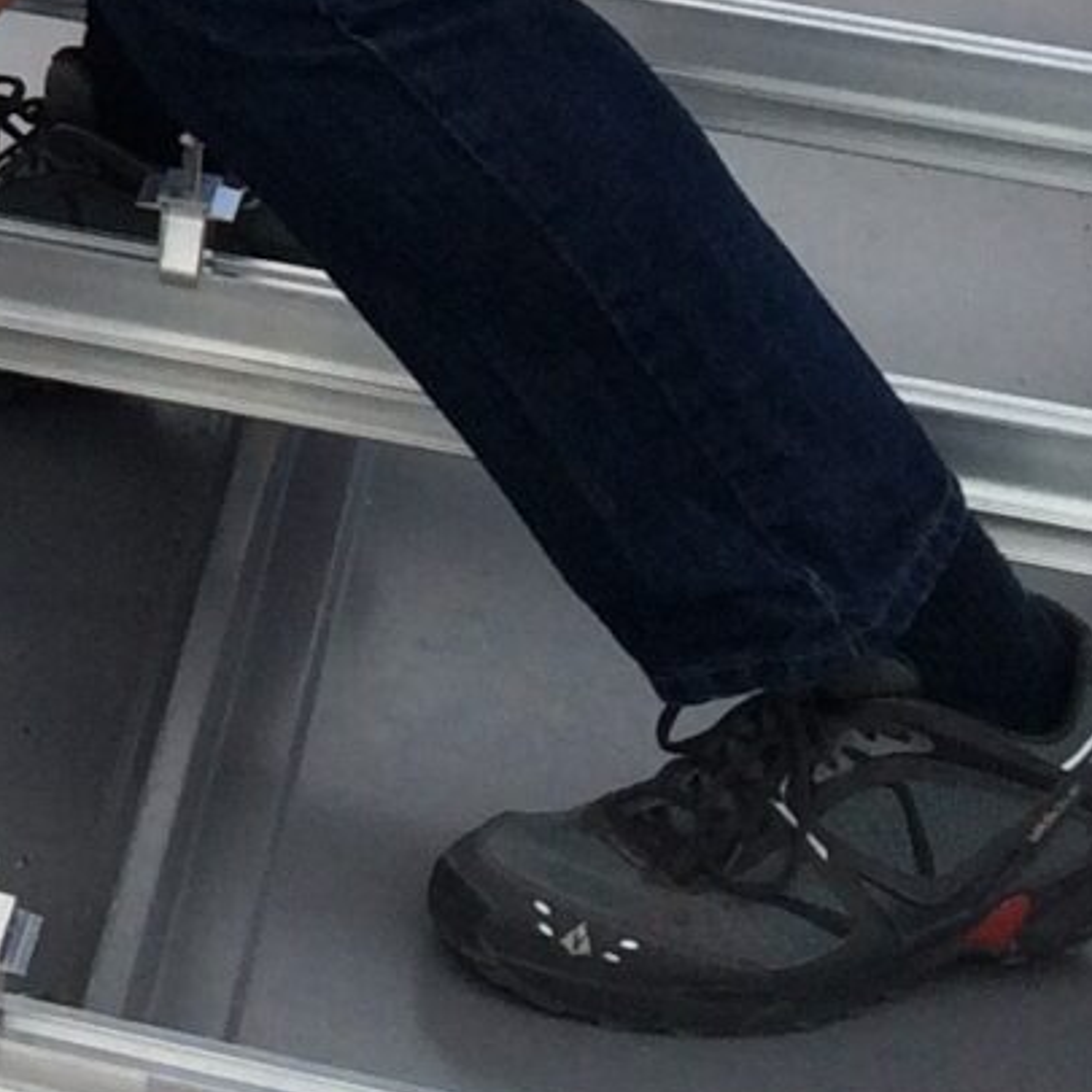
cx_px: -1135
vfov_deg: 9.9
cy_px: -1200
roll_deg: -1.4
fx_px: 5782
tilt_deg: -4.4
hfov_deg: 10.0
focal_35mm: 162
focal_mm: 4.15
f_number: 2.2
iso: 32
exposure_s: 1/1026
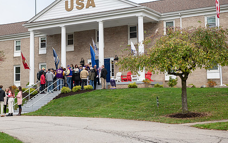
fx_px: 447
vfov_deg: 18.1
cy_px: 53
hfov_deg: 28.4
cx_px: 76
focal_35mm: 72
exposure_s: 1/250
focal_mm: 52
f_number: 4
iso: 250
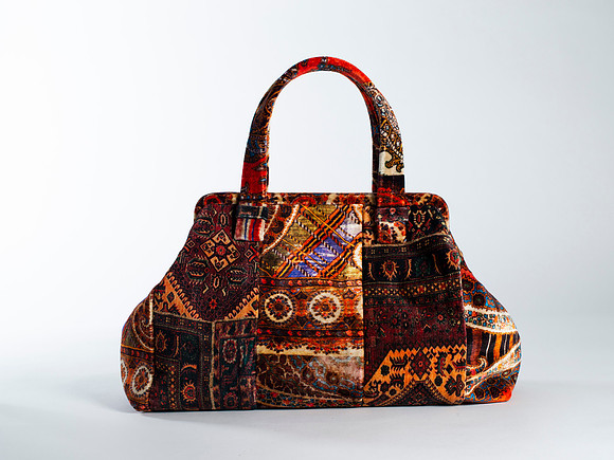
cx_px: 317
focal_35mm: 59
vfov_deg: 24.7
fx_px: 1051
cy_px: 240
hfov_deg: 32.6
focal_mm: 50
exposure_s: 1/200
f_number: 7.1
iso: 200
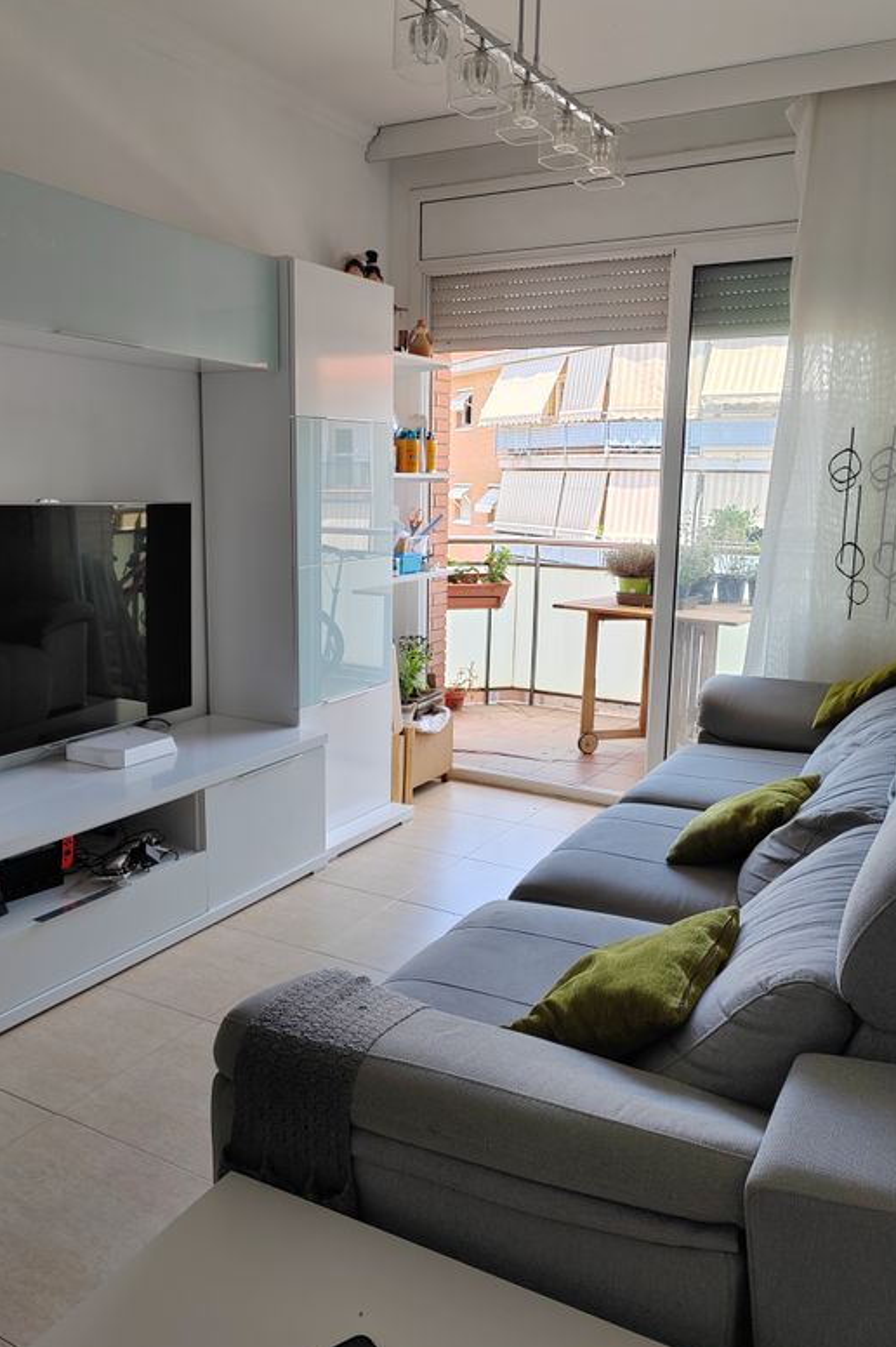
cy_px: 678
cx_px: 434
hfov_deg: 44.9
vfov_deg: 63.7
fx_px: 1084
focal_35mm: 29
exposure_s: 1/120
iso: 100
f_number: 1.9
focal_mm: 5.52
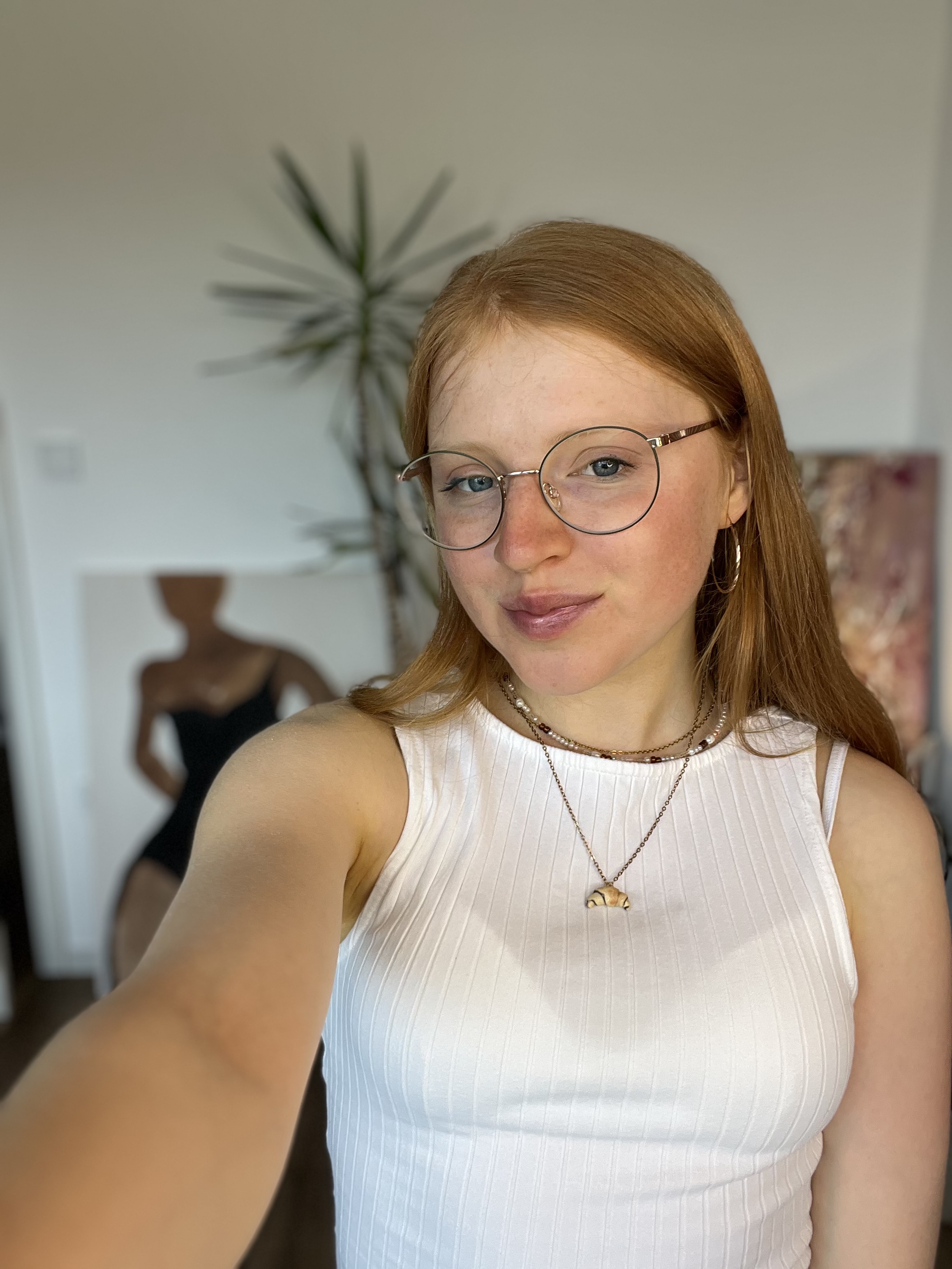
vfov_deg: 60.0
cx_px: 476
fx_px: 1100
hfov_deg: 46.8
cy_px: 634
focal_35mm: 30
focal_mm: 2.71
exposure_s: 1/121
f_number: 2.2
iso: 40
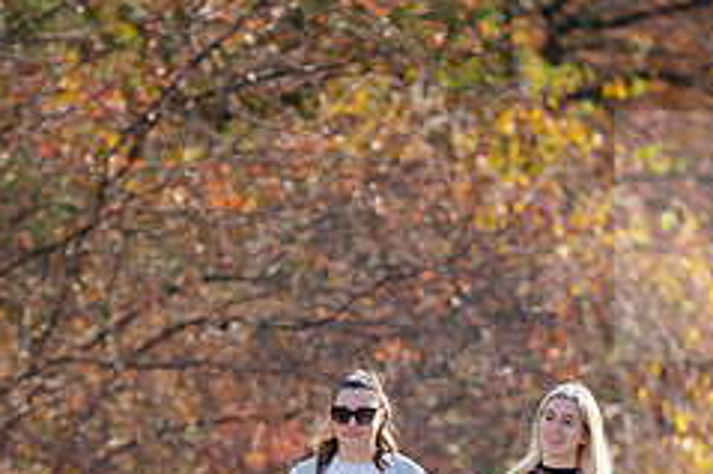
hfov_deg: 3.8
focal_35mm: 542
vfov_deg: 2.5
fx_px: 10727
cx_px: 425
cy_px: 539
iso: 200
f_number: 3.2
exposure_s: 1/500
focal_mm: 200
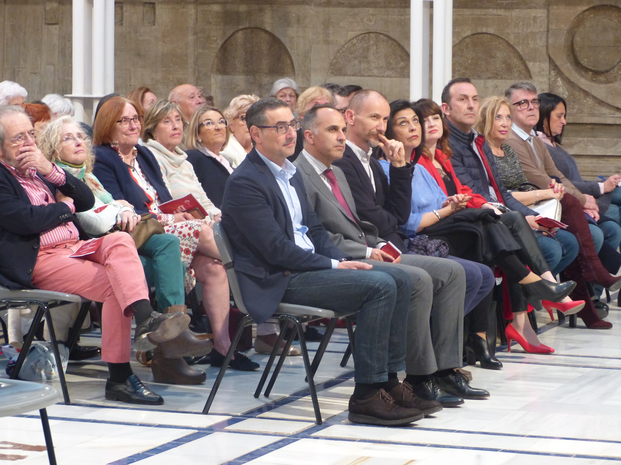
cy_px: 232
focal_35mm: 133
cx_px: 310
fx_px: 2386
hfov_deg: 14.8
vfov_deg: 11.1
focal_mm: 23.9
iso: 400
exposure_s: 1/10
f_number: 2.8
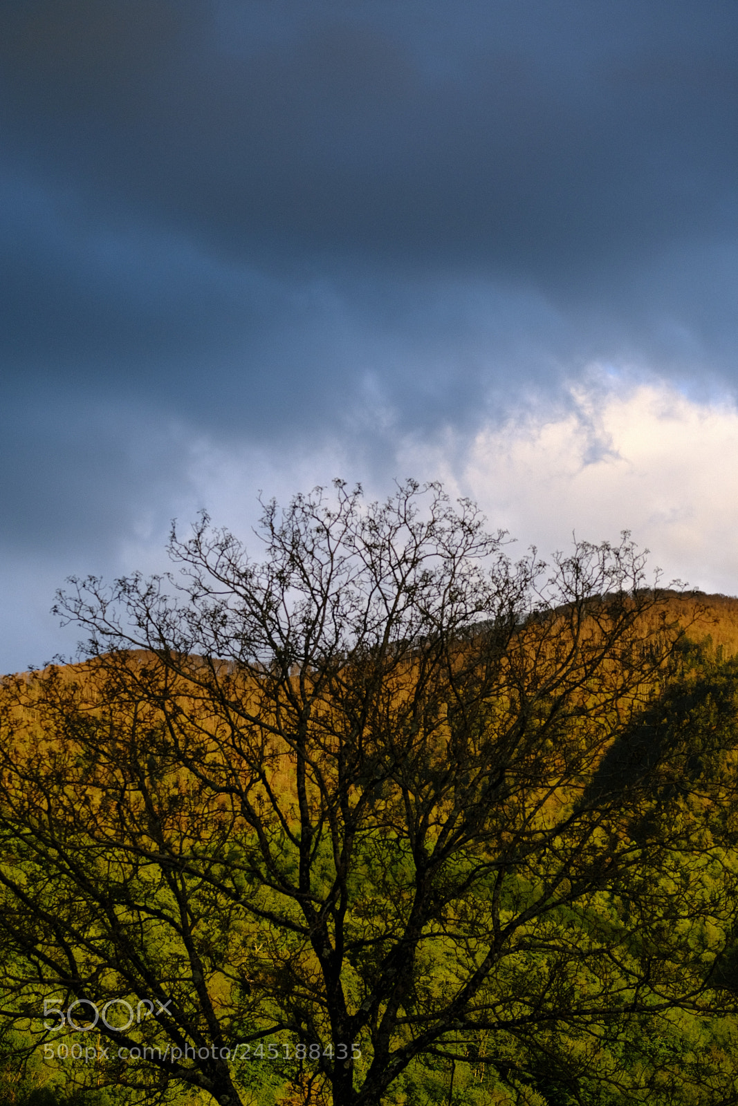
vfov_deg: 18.4
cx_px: 369
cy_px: 553
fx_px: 3412
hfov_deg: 12.3
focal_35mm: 111
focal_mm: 74.1
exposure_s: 1/70
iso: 200
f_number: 3.7
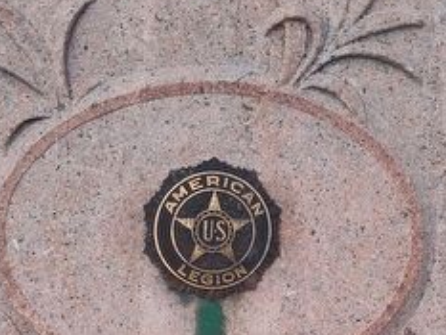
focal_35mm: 79
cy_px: 335
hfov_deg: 24.6
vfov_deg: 18.2
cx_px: 281
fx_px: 1018
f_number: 1.8
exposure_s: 1/720
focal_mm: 5.56
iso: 100
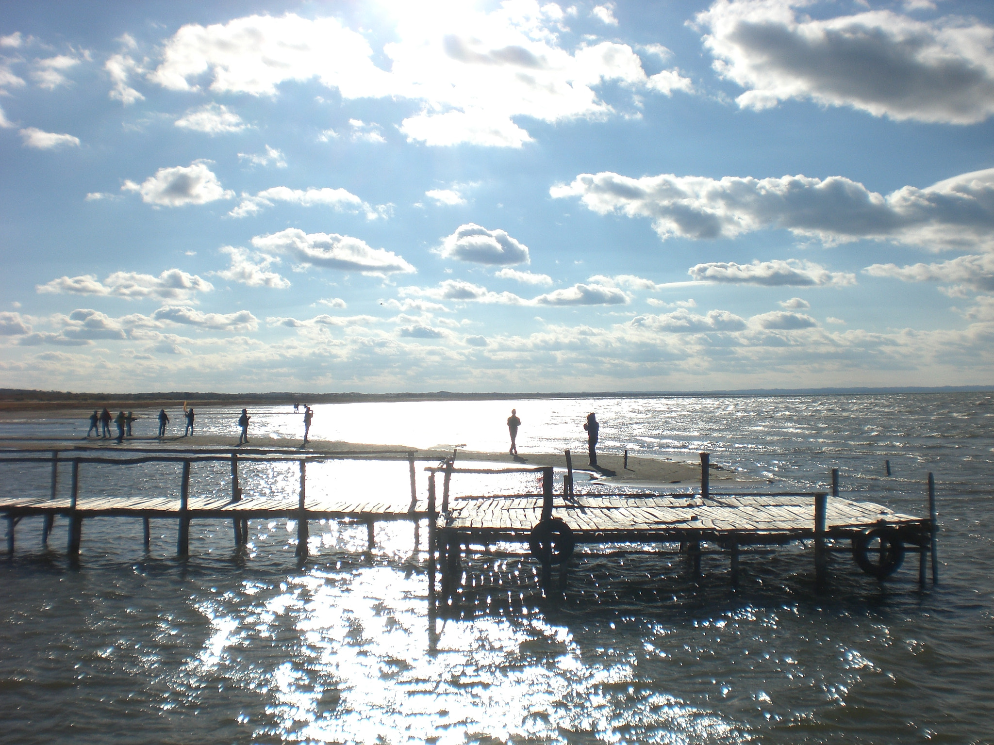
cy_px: 372
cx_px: 497
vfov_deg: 37.7
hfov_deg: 49.0
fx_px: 1091
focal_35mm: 38
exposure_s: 1/2000
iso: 50
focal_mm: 6.3
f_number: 4.4
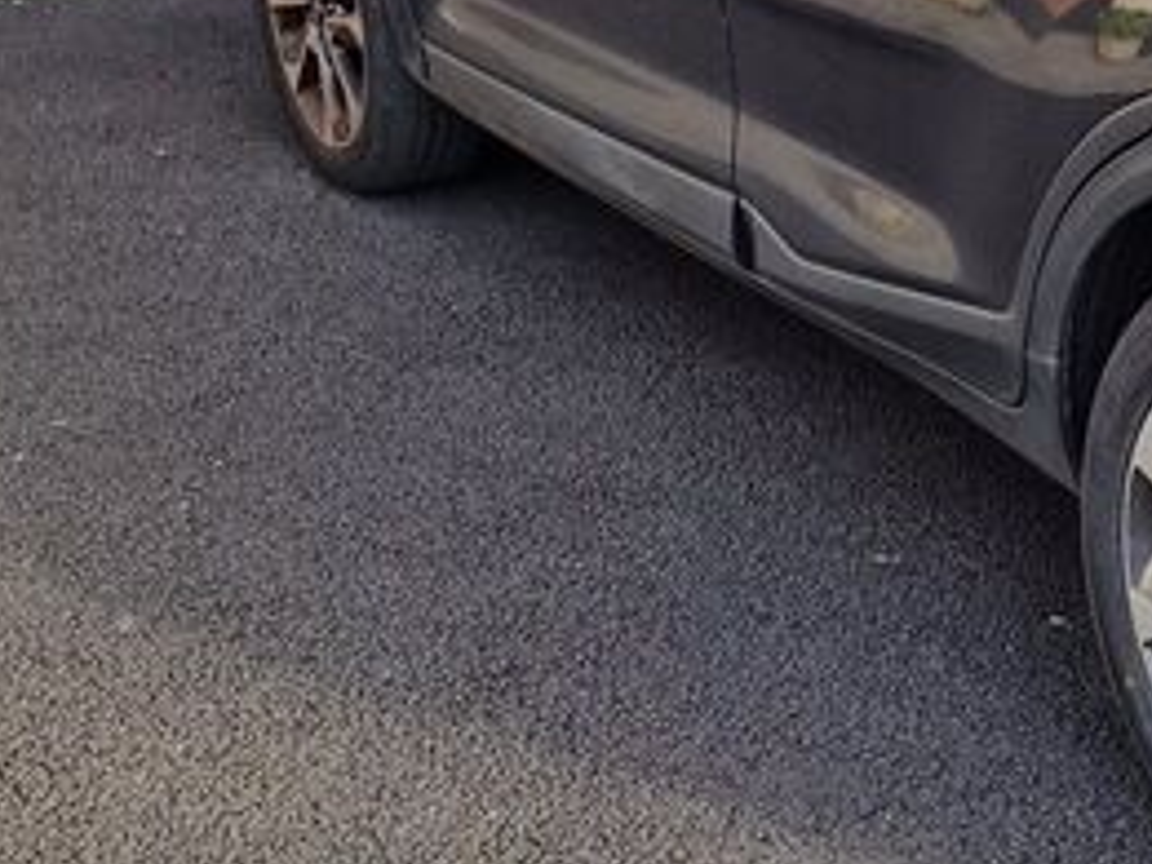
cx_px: 1148
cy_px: 306
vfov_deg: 27.4
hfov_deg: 33.2
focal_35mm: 53
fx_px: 1764
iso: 50
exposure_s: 1/195
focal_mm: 6.4
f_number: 1.8
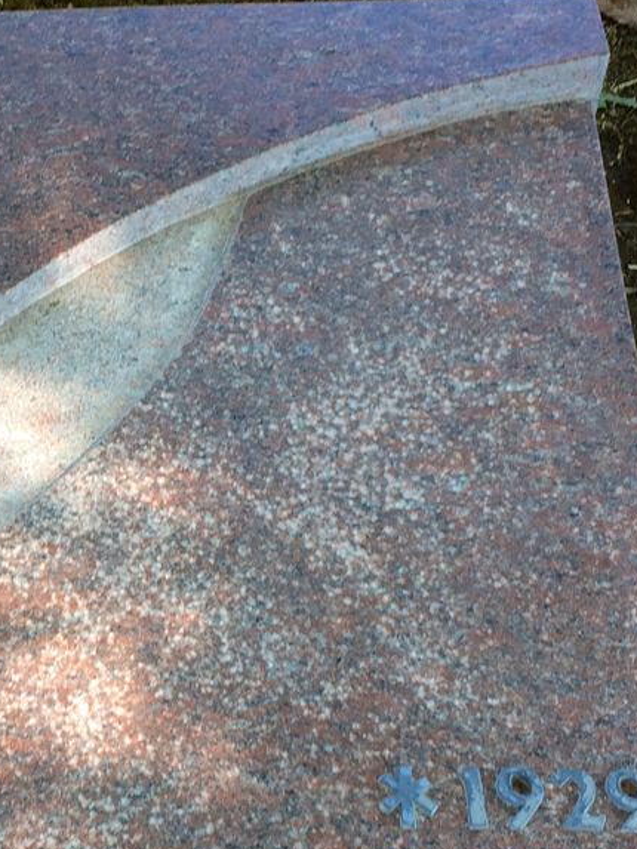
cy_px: 538
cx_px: -31
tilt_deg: -58.7
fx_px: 1987
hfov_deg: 17.7
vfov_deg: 24.0
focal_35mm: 81
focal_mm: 4.15
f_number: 2.2
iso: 40
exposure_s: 1/100
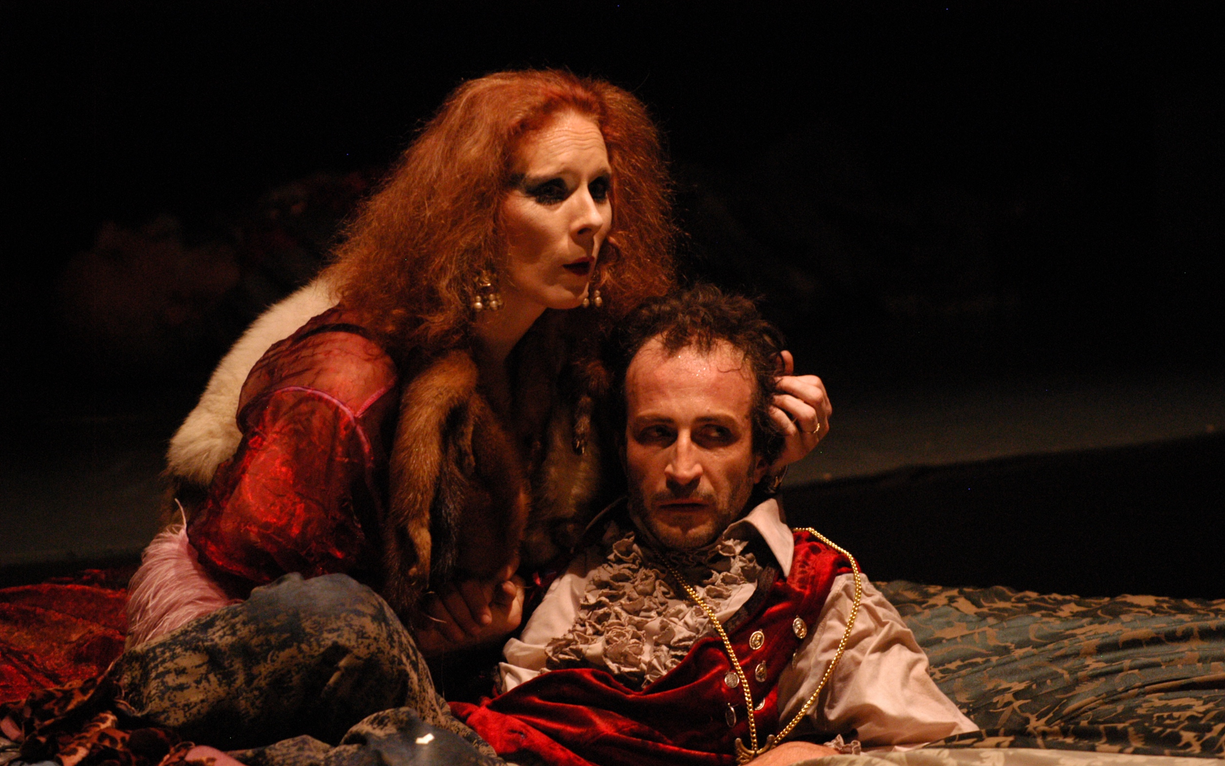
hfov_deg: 6.9
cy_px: 405
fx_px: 10216
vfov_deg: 4.3
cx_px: 612
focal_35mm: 306
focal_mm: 200
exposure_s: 1/125
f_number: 2.8
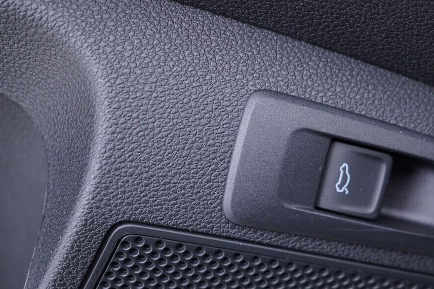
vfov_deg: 22.9
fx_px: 711
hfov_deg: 33.2
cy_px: 183
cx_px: 330
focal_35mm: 59
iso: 320
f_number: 2.8
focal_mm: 24
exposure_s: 1/40
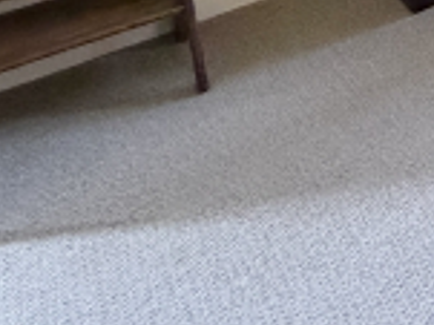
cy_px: -351
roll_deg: +0.5
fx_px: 777
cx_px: 818
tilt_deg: -6.6
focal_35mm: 62
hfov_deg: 20.2
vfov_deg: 16.7
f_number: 2.2
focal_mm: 2.22
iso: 400
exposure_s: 1/60
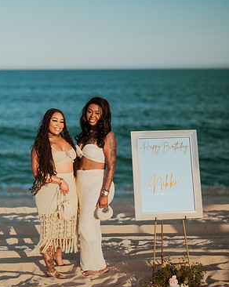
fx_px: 569
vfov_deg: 28.3
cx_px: 112
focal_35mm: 67
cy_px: 146
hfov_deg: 22.8
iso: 100
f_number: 1.8
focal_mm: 58
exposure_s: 1/6400
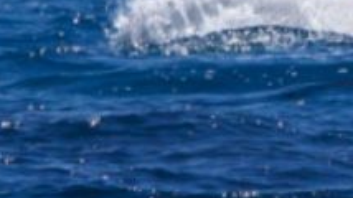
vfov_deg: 0.5
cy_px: -82
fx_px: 21971
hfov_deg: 0.9
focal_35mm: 2349
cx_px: 566
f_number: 8
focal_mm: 600
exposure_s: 1/3200
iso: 1000
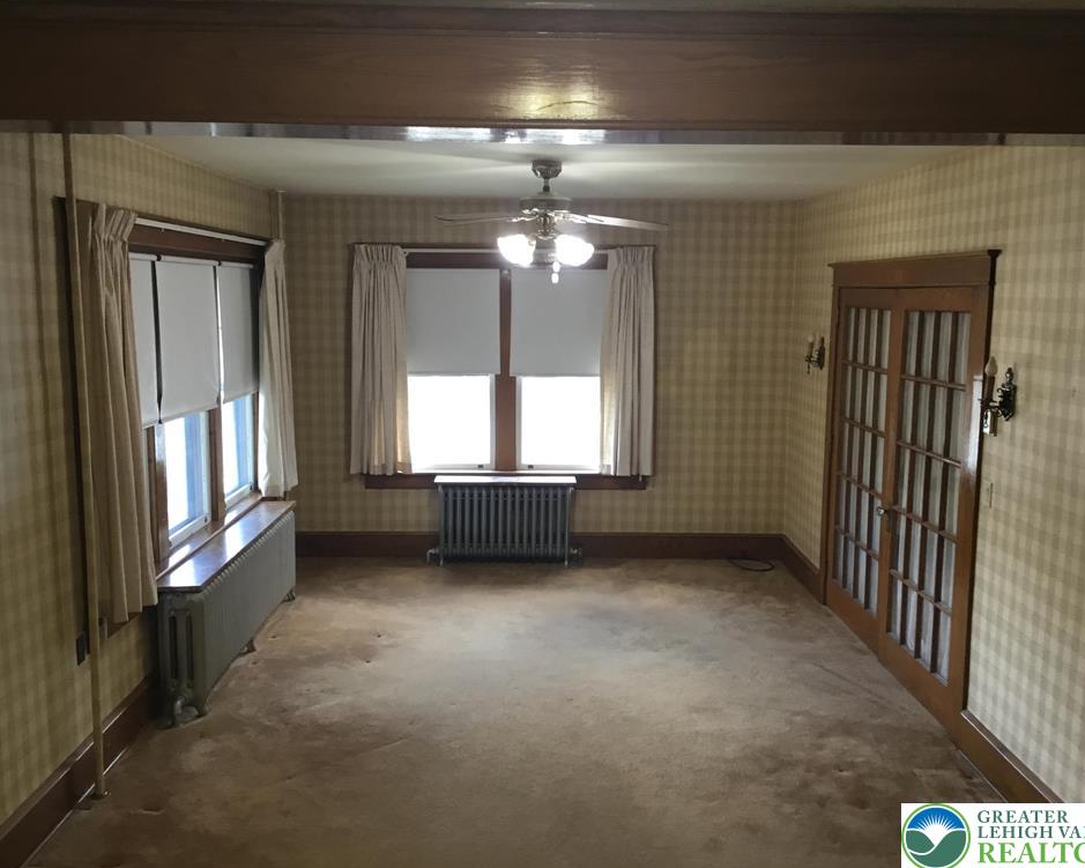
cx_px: 545
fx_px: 1060
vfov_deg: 44.5
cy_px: 437
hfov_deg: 54.2
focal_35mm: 33
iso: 64
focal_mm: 3.3
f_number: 2.4
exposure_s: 1/30
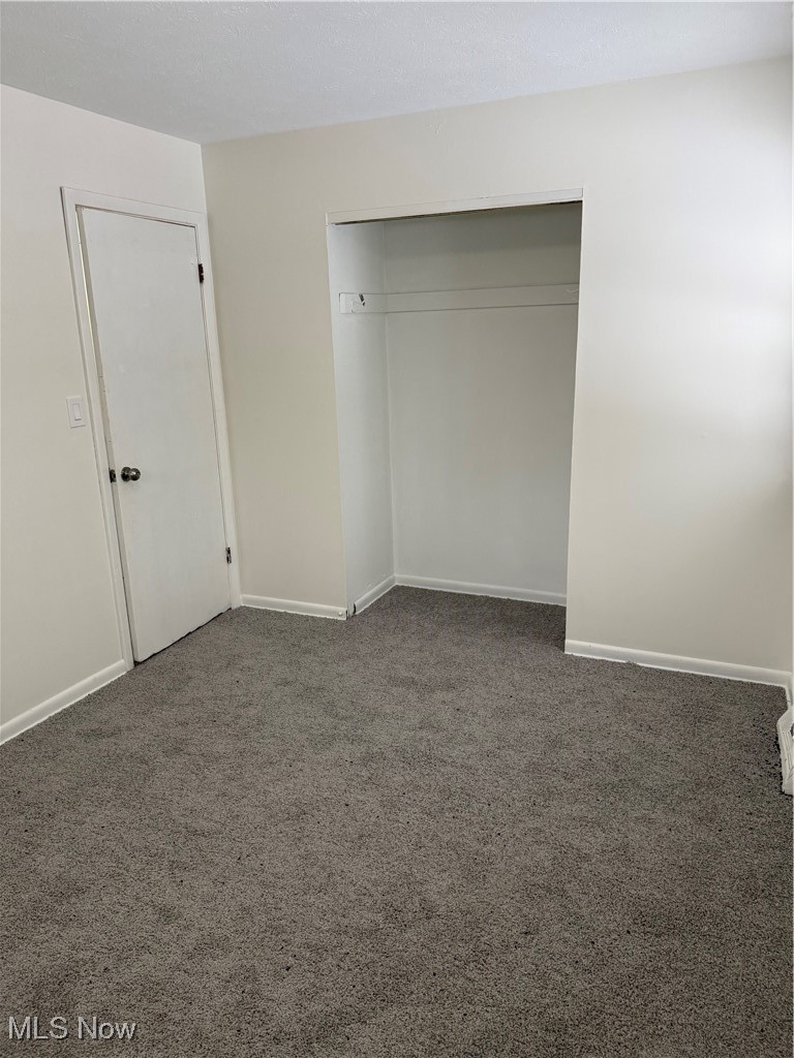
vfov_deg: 71.6
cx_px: 397
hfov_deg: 56.8
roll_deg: +1.9
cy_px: 529
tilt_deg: -13.6
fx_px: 734
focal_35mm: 24
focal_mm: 6.76
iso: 200
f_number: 1.78
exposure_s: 1/120
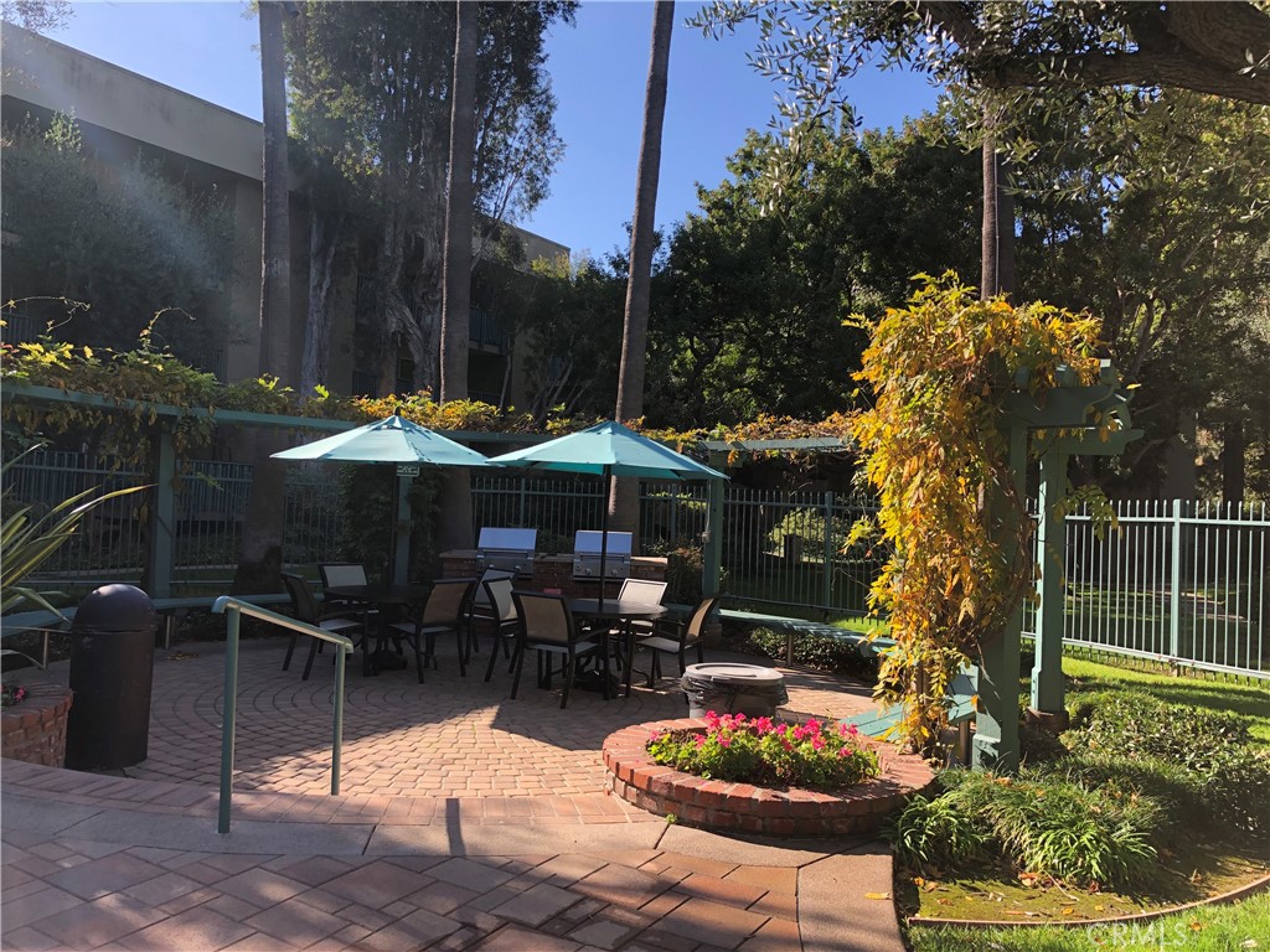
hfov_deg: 63.4
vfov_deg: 49.7
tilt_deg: +1.4
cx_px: 635
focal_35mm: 28
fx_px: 1027
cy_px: 476
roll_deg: -1.9
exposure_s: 1/607
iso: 20
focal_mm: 4
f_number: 1.8
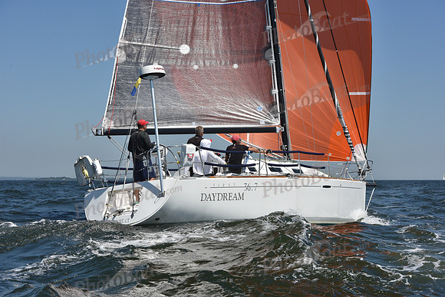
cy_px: 148
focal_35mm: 70
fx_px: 865
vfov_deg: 19.5
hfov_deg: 28.8
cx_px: 222
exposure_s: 1/1250
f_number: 10
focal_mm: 70
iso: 250
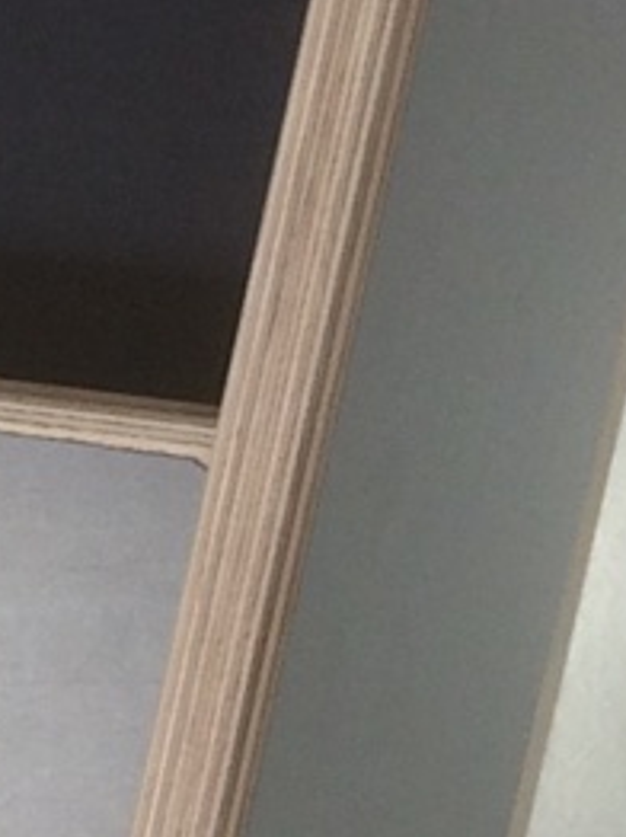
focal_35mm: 227
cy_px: 1556
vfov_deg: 8.4
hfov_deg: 5.9
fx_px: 5482
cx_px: -1476
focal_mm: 4.15
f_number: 2.2
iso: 32
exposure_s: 1/60
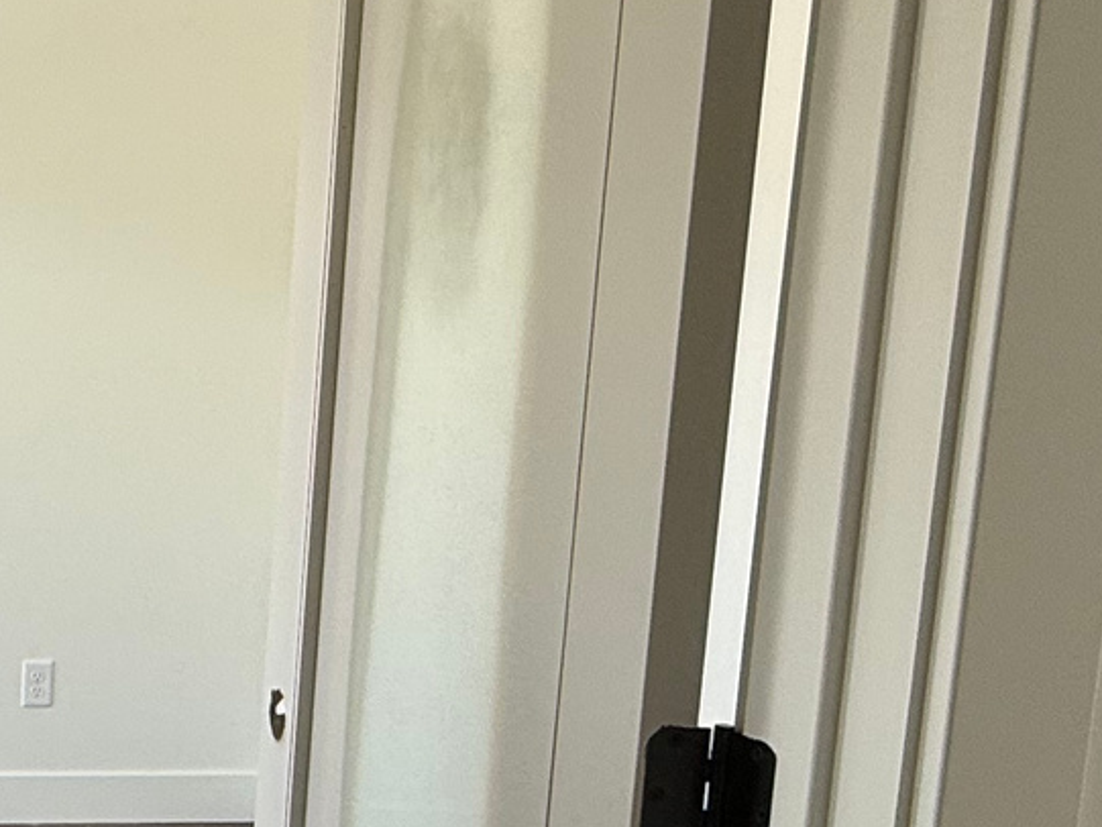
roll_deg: -0.8
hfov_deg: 28.5
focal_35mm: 53
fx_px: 1688
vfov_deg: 27.5
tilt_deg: -6.6
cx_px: -391
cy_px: 509
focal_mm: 2.22
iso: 64
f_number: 2.2
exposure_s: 1/99
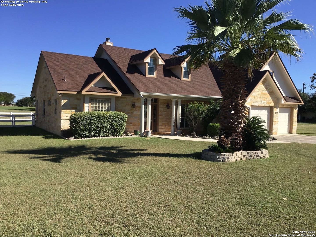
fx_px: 283
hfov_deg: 58.4
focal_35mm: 31
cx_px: 158
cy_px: 118
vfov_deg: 45.4
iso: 25
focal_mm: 3.3
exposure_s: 1/994
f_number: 2.4
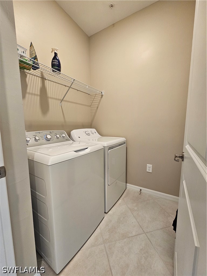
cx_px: 104
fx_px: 104
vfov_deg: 106.2
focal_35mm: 13
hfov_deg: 89.9
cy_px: 138
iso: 250
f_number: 2.2
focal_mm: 2.2
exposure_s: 1/60
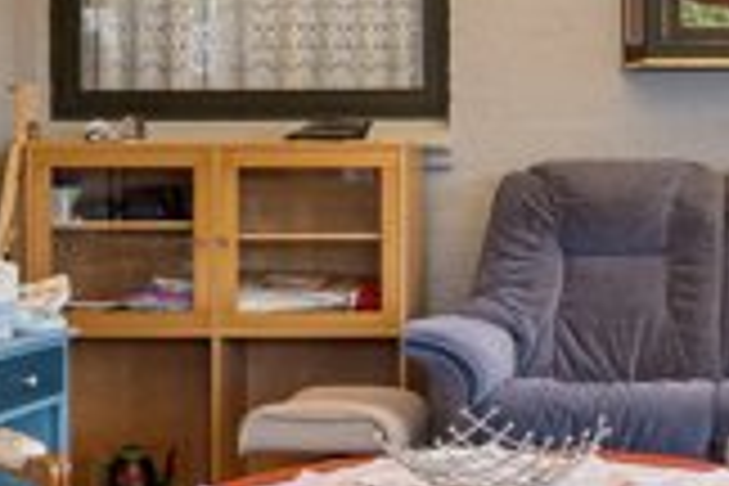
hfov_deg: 19.1
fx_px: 2106
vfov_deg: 13.2
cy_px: 187
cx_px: 734
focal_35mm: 104
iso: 200
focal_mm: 14
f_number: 8
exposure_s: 1/20
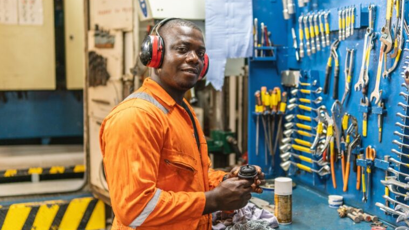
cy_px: 105
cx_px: 207
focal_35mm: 48
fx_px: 521
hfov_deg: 42.9
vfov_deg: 24.9
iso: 250
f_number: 1.4
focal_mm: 30
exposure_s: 1/60
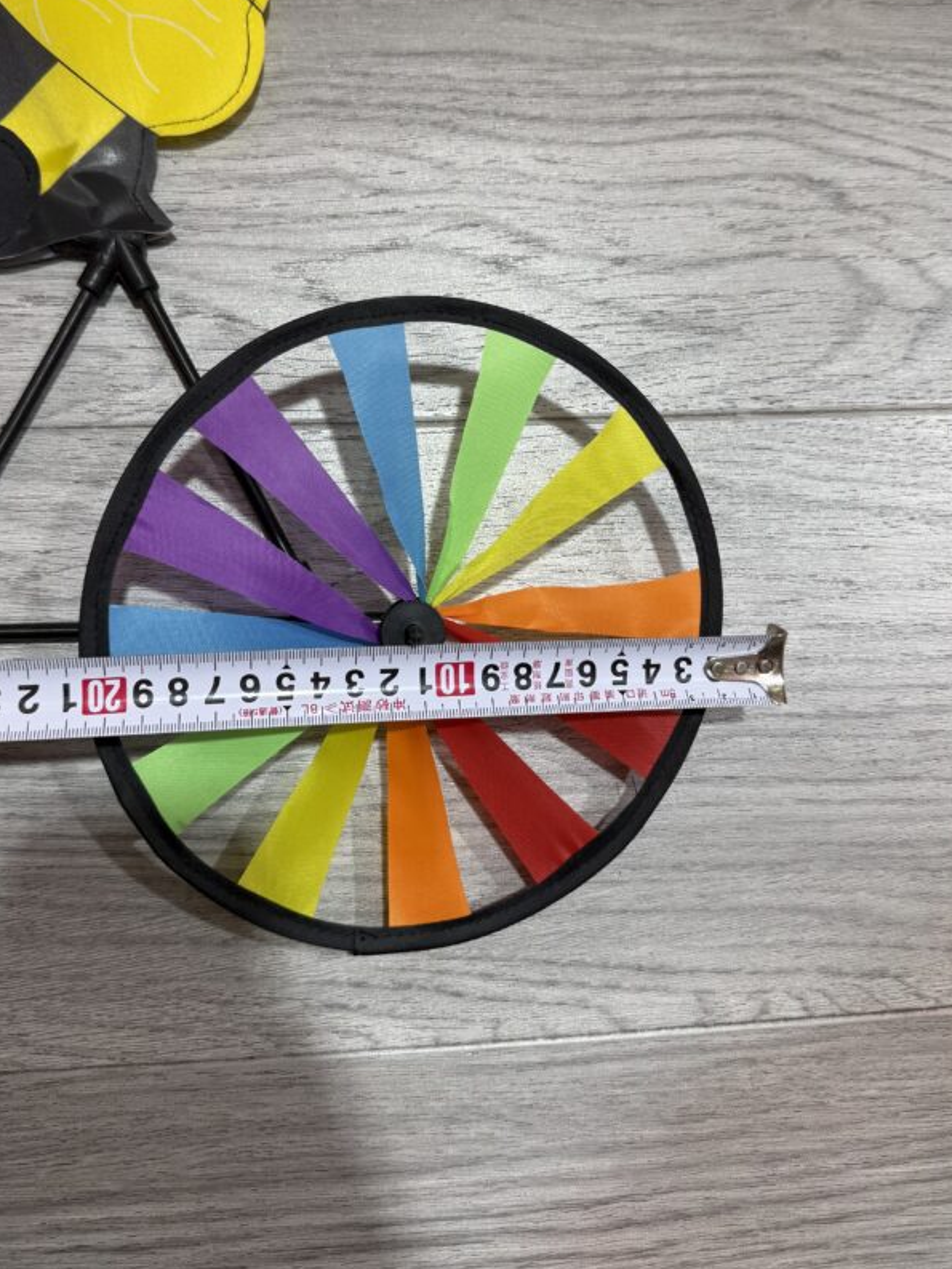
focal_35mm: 31
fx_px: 1136
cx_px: 456
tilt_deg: -81.8
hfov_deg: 45.4
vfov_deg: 58.1
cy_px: 539
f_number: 1.78
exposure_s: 1/100
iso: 64
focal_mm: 6.76
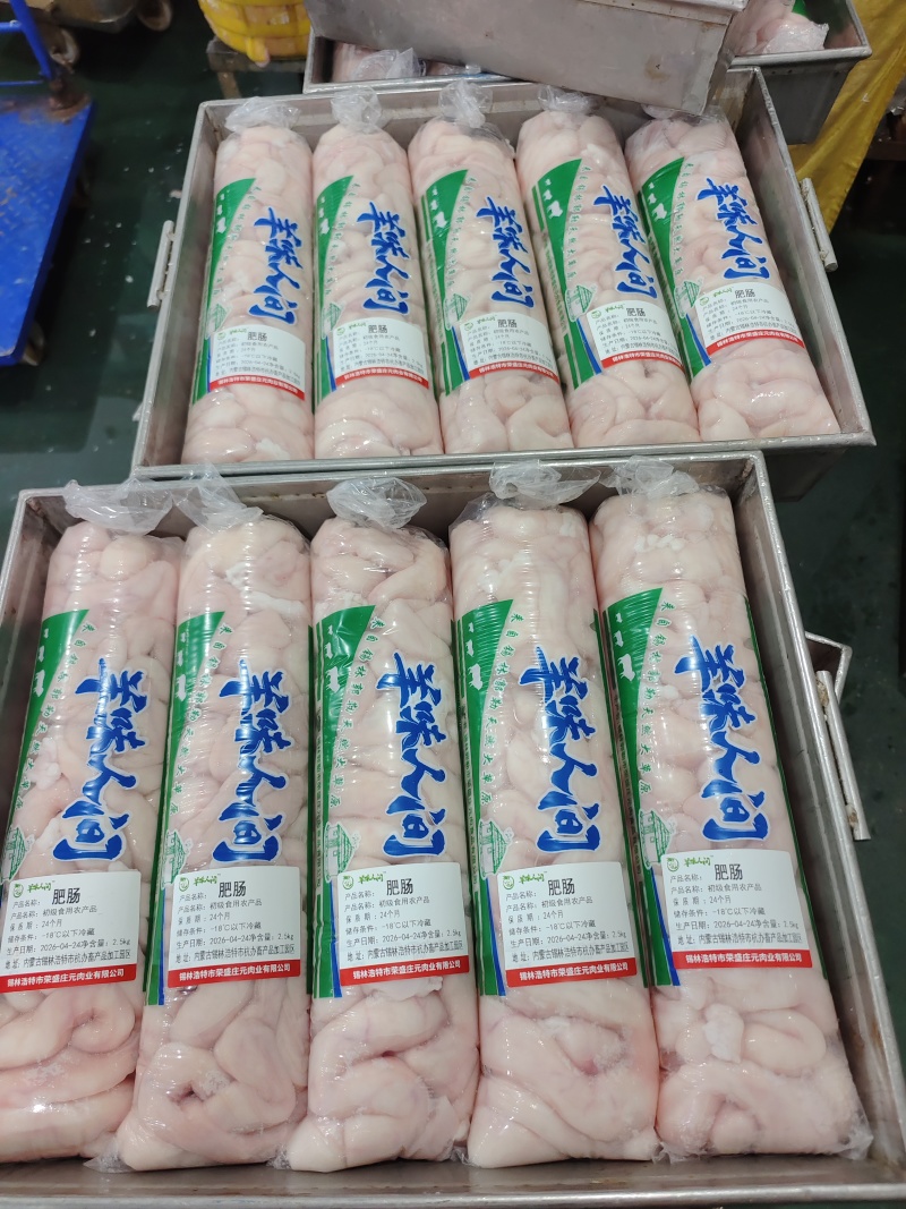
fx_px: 803
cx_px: 453
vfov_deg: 73.9
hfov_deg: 58.9
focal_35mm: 23
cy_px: 604
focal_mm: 6.51
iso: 572
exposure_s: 1/100
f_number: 1.57
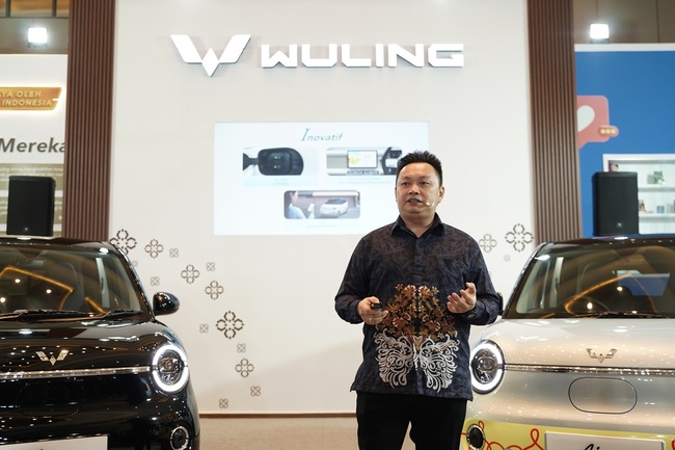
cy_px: 225
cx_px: 338
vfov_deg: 34.2
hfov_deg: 49.6
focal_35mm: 39
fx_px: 731
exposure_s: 1/200
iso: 800
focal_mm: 39
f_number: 2.8
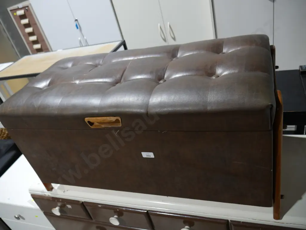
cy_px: 115
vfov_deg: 49.8
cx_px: 153
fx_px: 248
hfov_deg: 63.4
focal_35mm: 28
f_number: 3.5
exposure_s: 1/60
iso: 250
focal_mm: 14
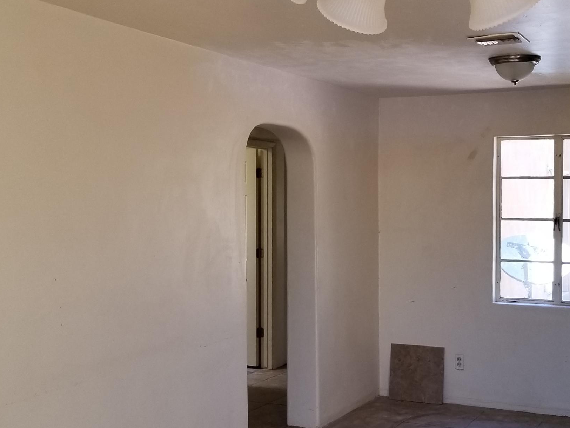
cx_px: 337
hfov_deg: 39.5
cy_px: 252
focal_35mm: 48
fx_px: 790
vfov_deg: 30.2
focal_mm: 4.25
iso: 80
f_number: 1.7
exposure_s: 1/120
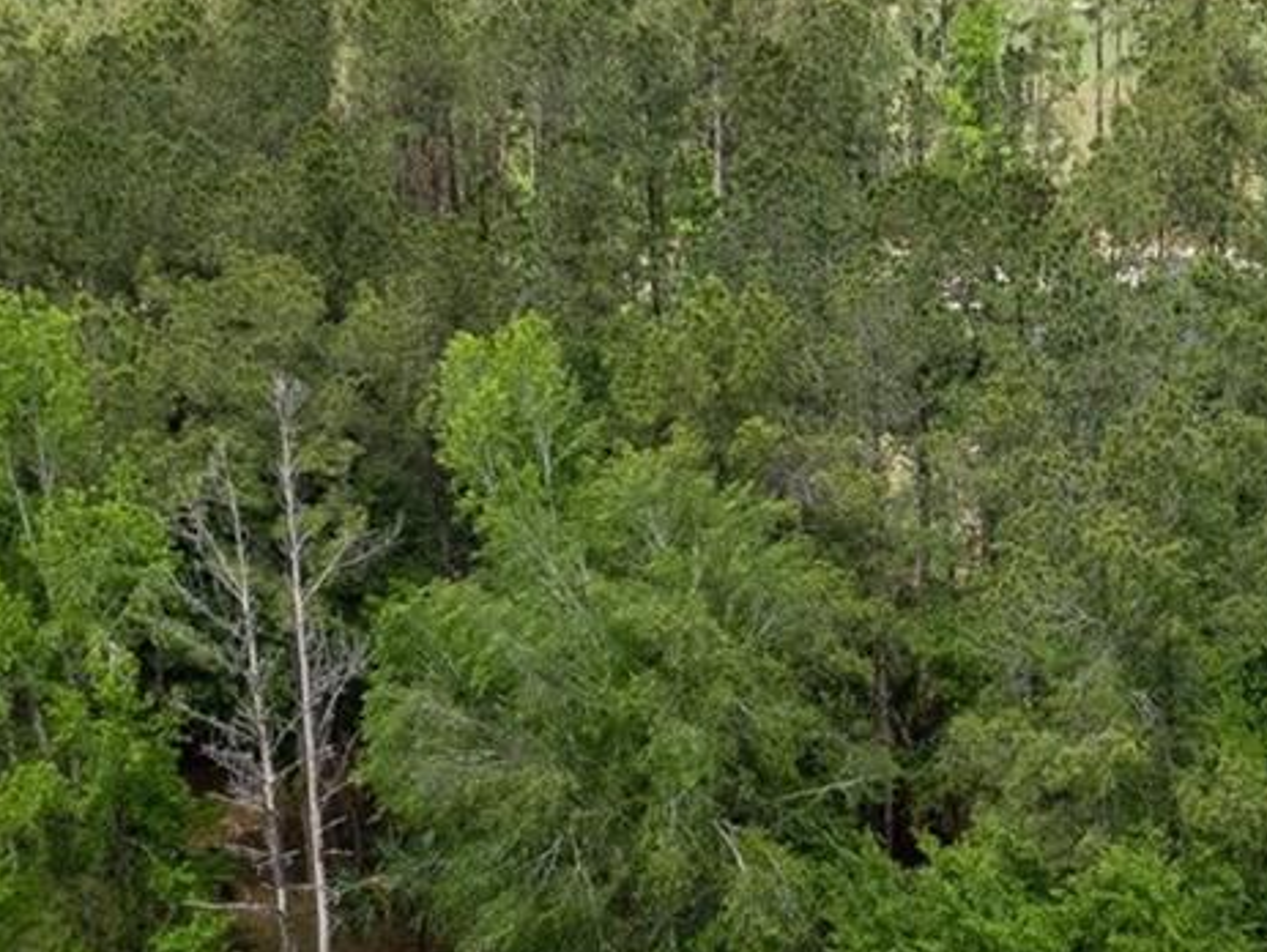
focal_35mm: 73
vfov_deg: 20.1
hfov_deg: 26.3
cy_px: 335
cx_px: 958
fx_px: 2674
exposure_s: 1/2000
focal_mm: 8.38
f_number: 2.8
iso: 100
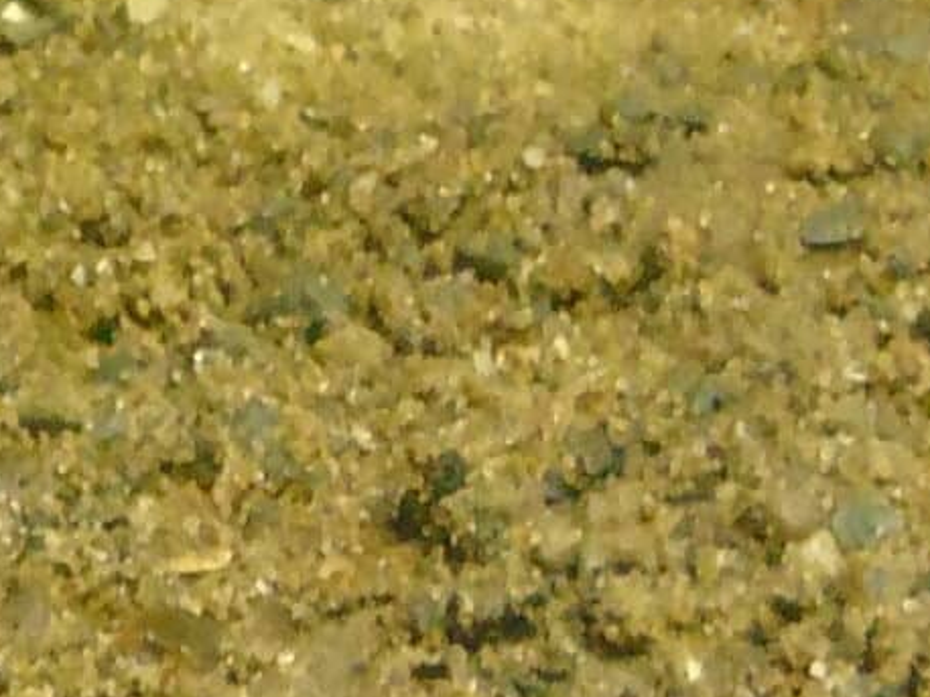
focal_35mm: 1555
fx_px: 41755
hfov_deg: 1.3
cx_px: -1379
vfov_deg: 1.0
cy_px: 67
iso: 1000
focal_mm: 50
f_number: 4.9
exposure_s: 1/15
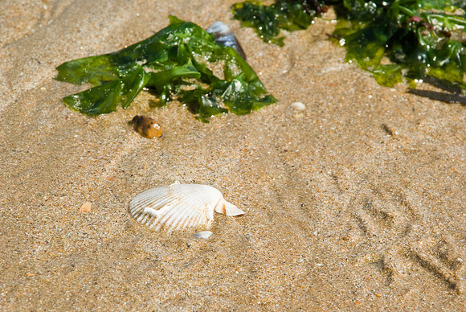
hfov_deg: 5.5
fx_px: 4859
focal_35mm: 375
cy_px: 156
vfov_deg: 3.7
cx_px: 233
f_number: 22
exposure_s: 1/180
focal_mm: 250
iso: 400
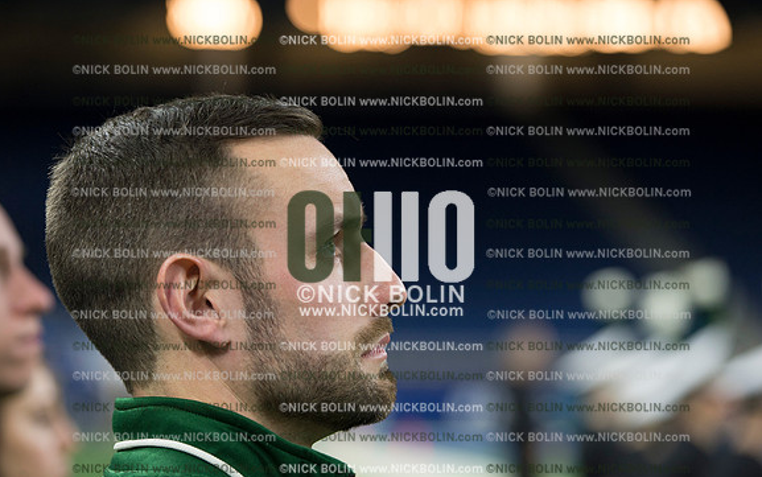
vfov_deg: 9.9
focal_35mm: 133
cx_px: 380
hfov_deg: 15.7
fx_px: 2763
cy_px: 254
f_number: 3.5
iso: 2500
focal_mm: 130
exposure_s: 1/1250
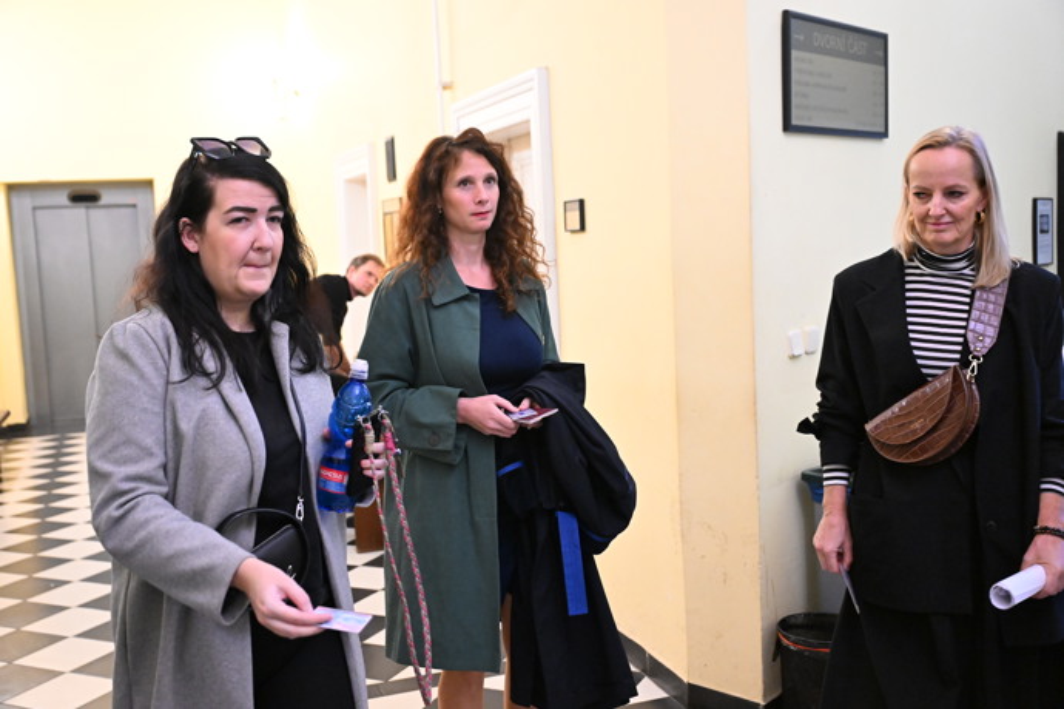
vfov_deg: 35.1
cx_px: 532
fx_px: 1123
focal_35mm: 38
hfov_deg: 50.7
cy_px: 354
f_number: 3.5
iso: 6400
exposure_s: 1/250
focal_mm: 38
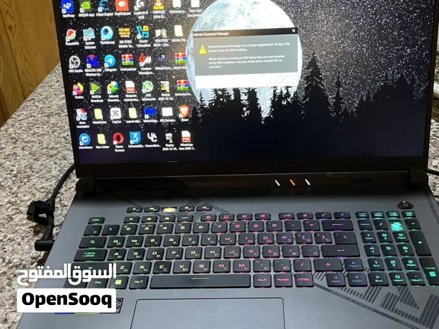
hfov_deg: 67.3
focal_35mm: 26
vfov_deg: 53.1
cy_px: 164
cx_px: 220
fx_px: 330
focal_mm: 5.1
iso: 400
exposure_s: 1/50
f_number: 1.6
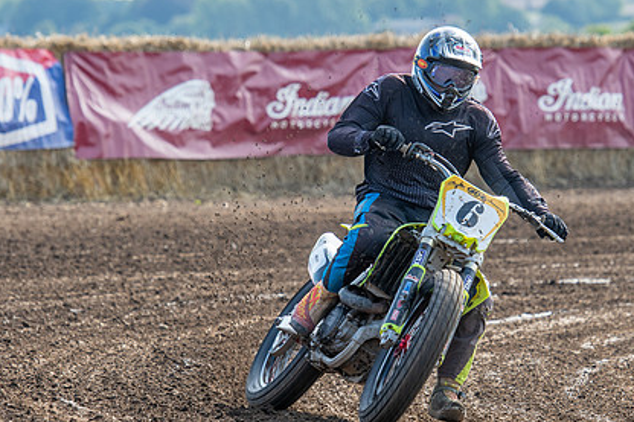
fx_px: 5897
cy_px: 241
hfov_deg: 6.2
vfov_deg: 4.1
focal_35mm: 335
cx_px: 411
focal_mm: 160
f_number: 5
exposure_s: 1/500
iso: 200
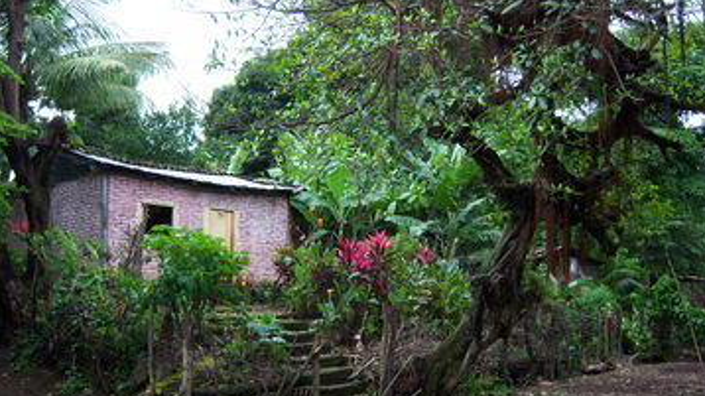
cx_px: 357
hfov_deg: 50.5
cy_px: 203
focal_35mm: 40
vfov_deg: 29.7
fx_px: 747
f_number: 2.8
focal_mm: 7.5
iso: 80
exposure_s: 1/160
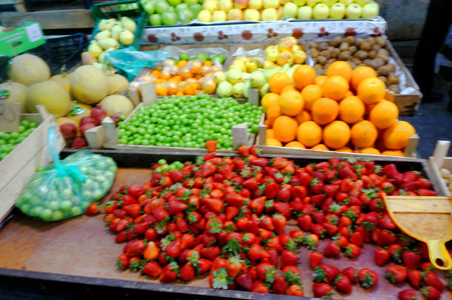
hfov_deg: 69.4
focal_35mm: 26
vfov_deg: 49.4
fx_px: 326
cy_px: 162
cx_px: 242
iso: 1000
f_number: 4
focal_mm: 16
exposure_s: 1/60
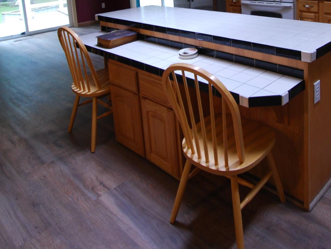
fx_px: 306
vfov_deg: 39.4
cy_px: 5
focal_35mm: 32
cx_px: 210
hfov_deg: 56.0
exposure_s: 1/30
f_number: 3.5
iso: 280
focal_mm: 10
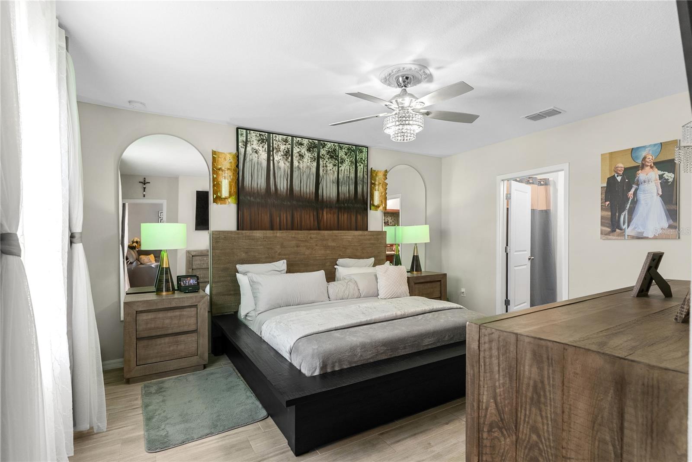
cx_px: 346
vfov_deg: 70.5
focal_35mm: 17
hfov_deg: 93.3
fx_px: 327
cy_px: 231
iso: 400
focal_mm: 17
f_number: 8
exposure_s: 1/1.67
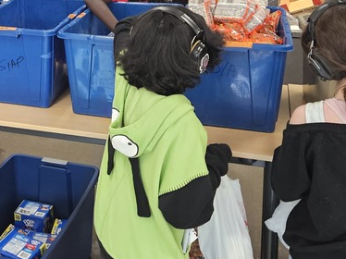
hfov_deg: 29.1
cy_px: -3
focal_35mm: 63
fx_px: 629
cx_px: 13
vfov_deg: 22.3
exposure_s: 1/120
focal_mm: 5.4
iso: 200
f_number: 1.8
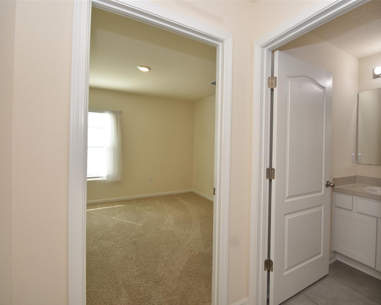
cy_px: 153
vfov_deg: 77.0
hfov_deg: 88.5
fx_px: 192
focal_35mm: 17
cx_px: 229
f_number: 5
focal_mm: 10
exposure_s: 1/100
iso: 200
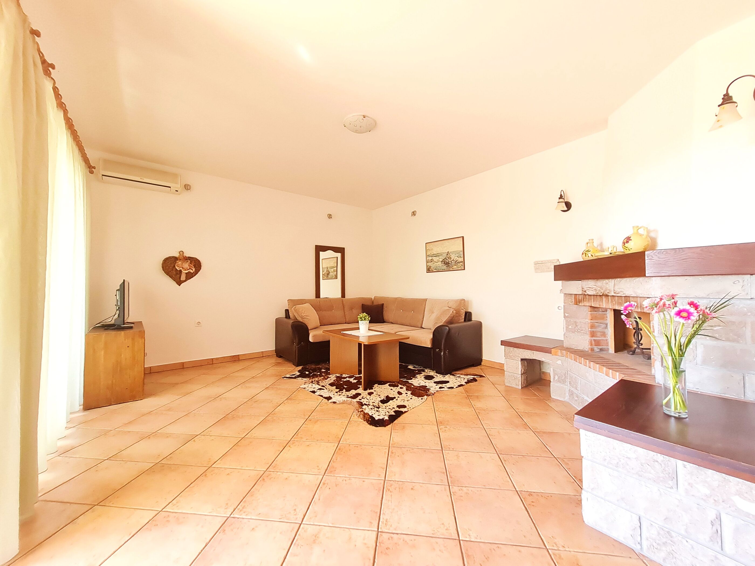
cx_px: 378
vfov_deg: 89.9
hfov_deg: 106.2
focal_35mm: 13
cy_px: 283
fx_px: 284
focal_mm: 1.74
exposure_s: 1/50
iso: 250
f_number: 2.2
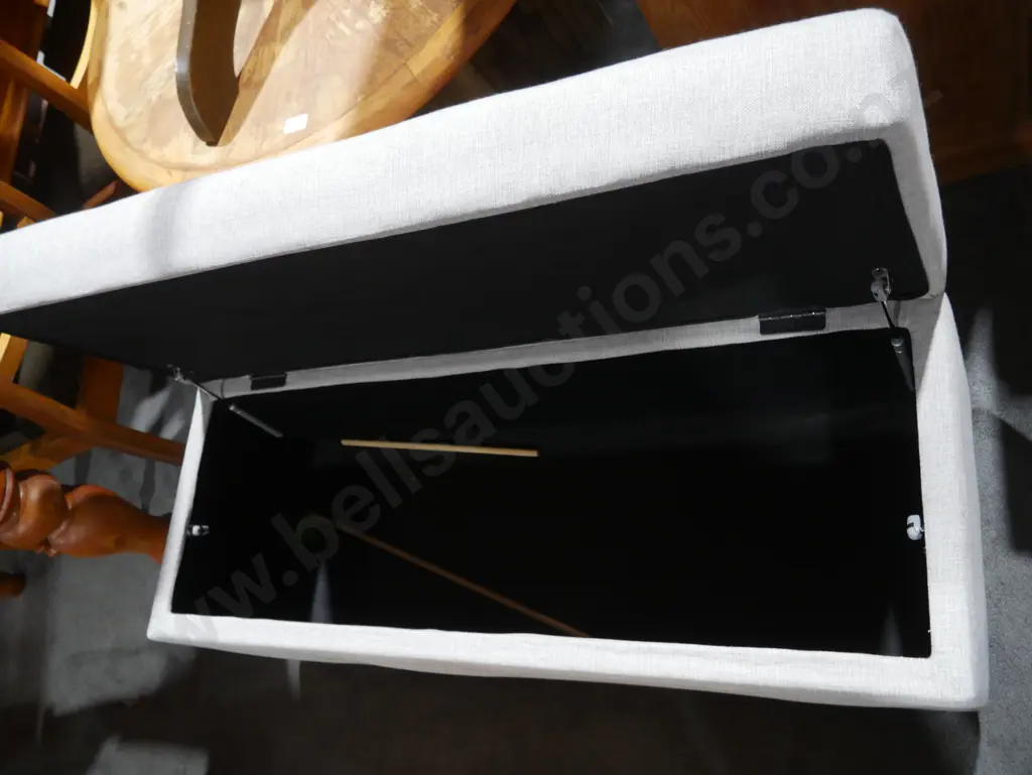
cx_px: 516
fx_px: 835
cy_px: 388
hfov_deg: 63.4
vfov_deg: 49.8
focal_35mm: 28
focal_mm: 14
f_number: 3.5
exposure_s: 1/60
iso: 1000
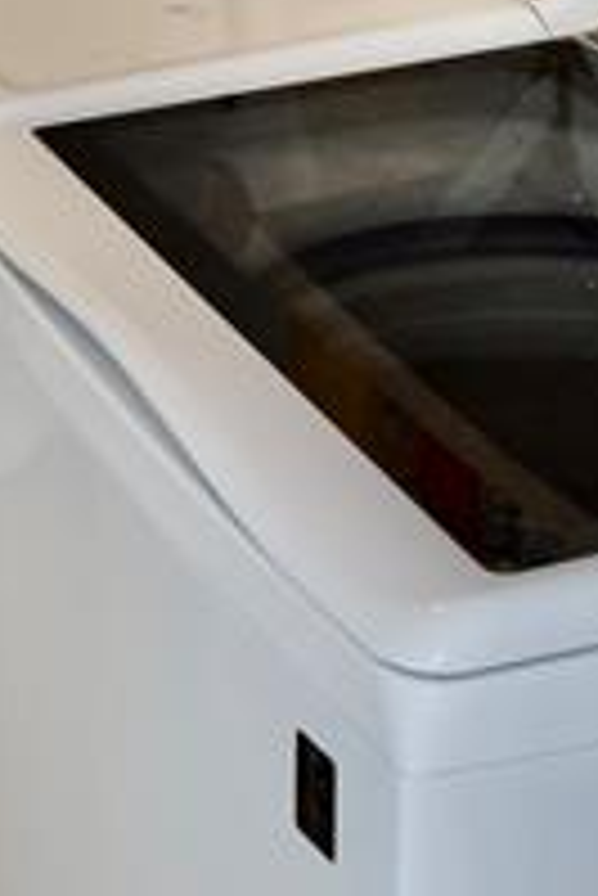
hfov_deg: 12.9
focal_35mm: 104
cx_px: -90
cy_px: -576
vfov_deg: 17.1
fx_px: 2587
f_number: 5.6
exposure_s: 1/125
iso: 800
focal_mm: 18
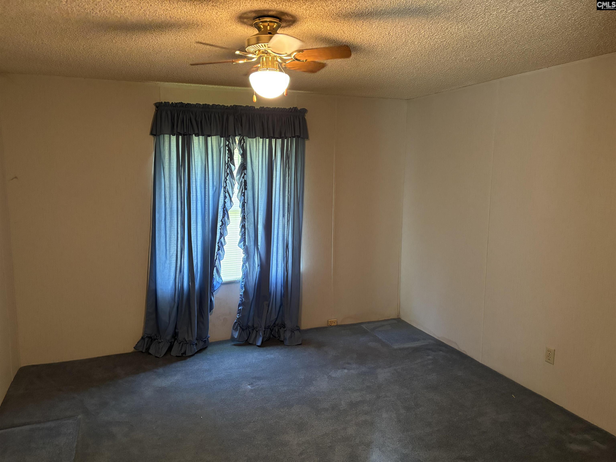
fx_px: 463
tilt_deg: -8.3
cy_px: 231
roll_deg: +0.3
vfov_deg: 53.1
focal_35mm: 26
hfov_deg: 67.3
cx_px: 308
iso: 500
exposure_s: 1/40
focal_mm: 5.96
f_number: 1.6
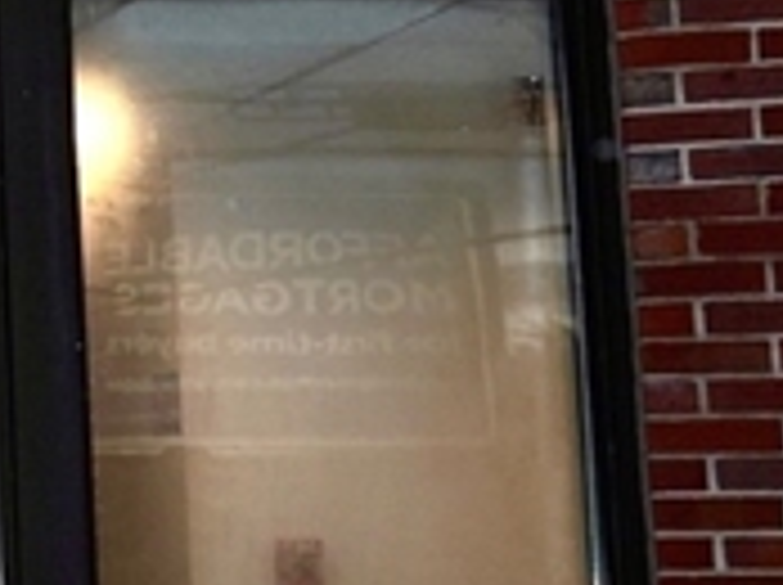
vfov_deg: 10.9
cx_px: -1152
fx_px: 3072
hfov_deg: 11.7
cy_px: 178
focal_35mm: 136
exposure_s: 1/100
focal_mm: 24
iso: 400
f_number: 4
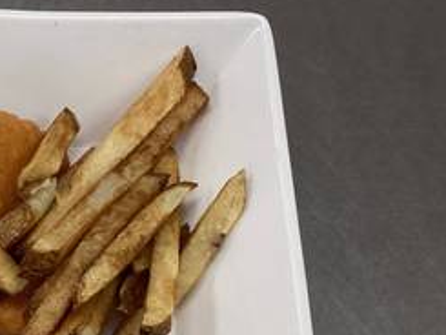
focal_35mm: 74
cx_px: -53
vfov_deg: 19.7
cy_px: 271
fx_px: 954
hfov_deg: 24.4
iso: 64
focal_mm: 3.3
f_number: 2.4
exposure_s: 1/120
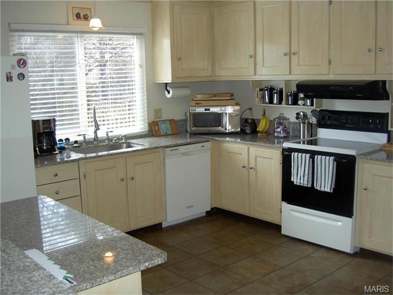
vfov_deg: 36.8
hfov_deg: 47.9
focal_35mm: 39
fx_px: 443
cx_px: 196
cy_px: 148
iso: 100
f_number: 2.8
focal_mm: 8
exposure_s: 1/59.5
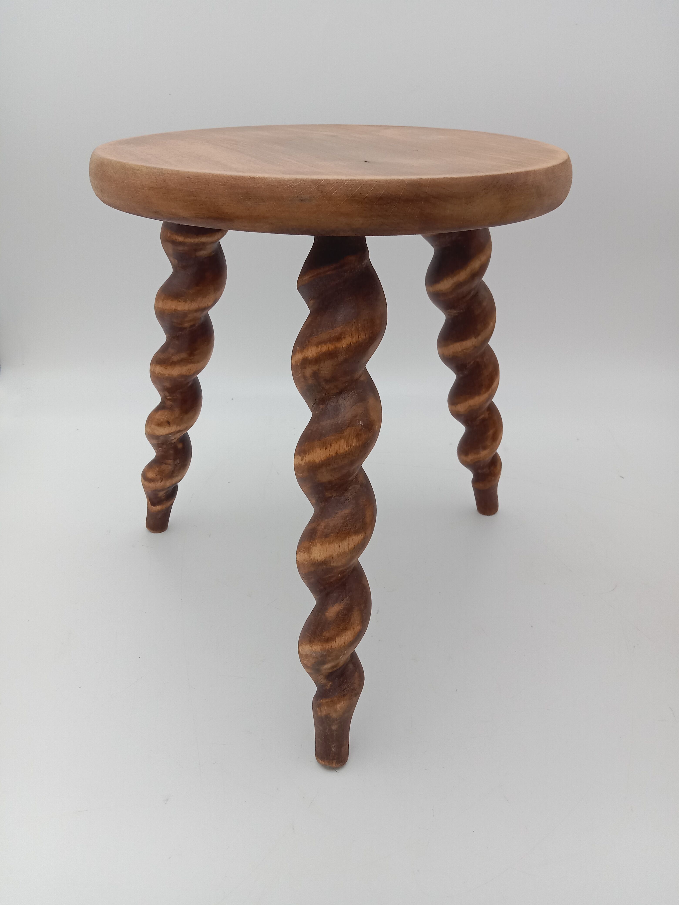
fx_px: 706
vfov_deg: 65.3
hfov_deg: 51.4
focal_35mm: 27
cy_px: 452
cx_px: 340
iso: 141
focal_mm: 3.65
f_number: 2.2
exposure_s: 1/100
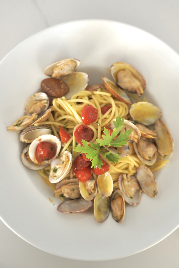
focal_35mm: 61
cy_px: 134
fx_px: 454
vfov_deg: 32.9
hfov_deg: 22.3
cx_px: 90
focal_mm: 61
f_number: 4.5
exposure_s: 1/80
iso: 400
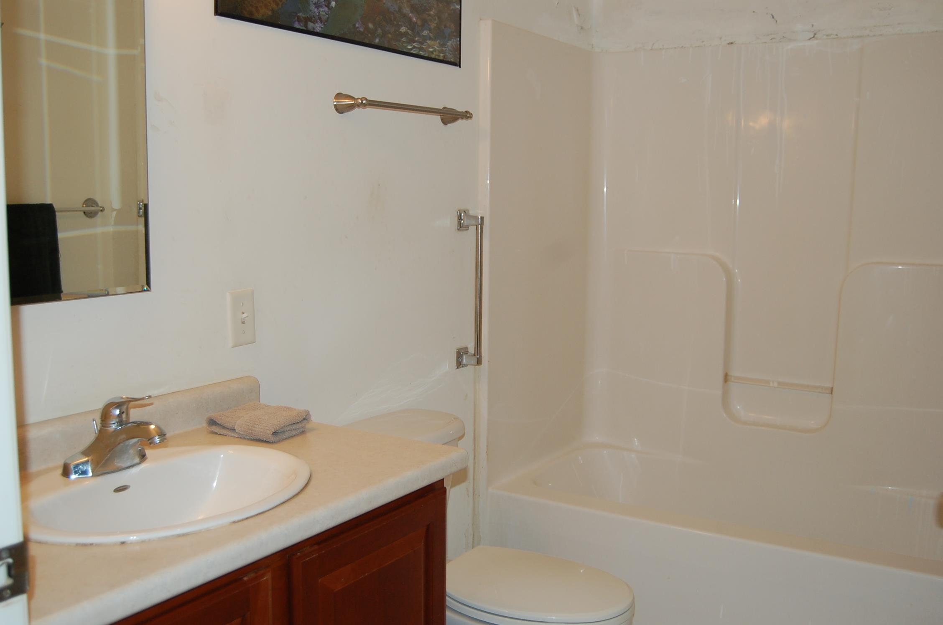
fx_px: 941
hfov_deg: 53.2
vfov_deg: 36.7
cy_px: 312
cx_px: 472
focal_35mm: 36
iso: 400
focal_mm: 24
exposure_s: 1/60
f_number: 4
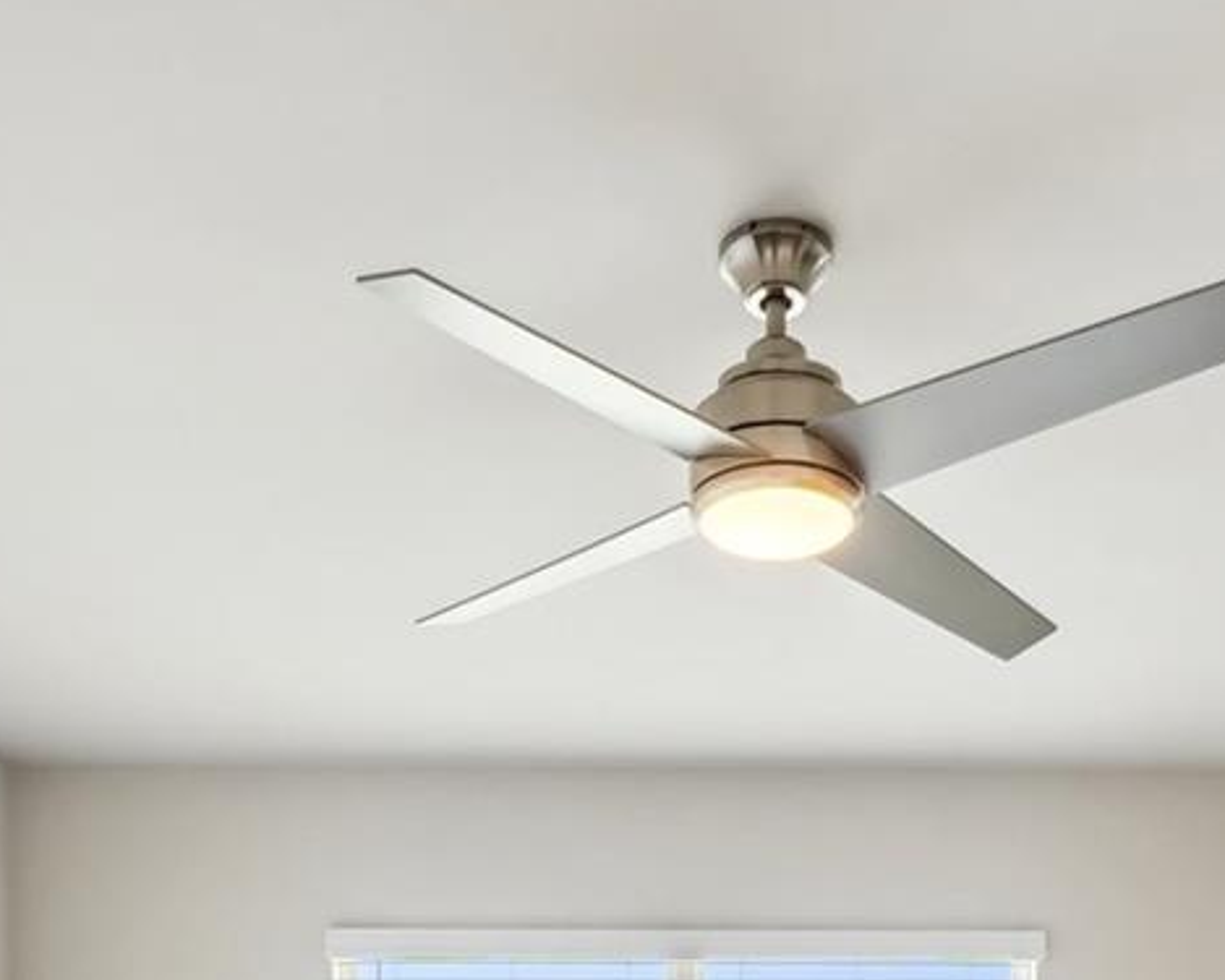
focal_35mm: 48
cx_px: 676
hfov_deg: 38.7
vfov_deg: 25.7
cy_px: 1362
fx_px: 1740
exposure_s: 1/15
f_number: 8
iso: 250
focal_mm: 10
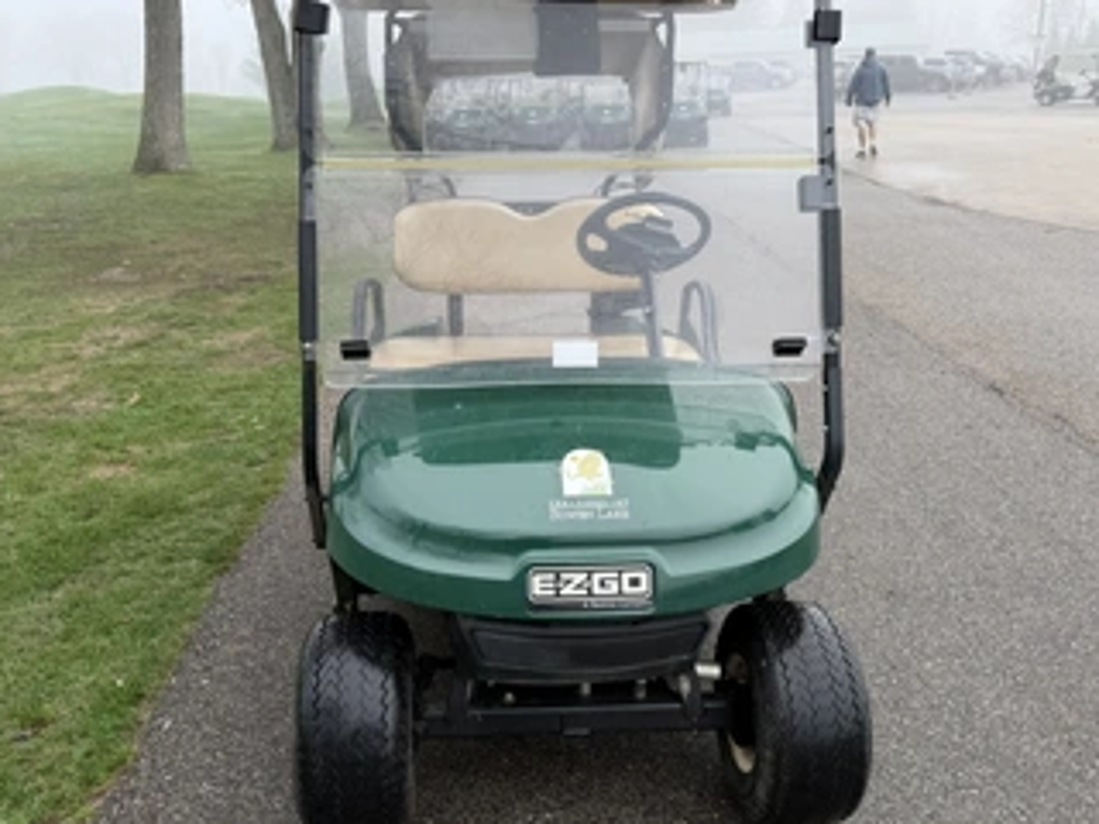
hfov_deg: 60.0
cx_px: 532
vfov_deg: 46.8
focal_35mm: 30
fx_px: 952
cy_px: 429
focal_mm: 6.76
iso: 80
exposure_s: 1/878
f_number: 1.78
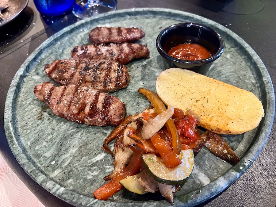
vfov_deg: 53.1
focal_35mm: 26
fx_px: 207
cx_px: 138
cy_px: 104
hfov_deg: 67.3
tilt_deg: -51.9
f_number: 1.5
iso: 400
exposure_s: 1/33
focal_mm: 5.7
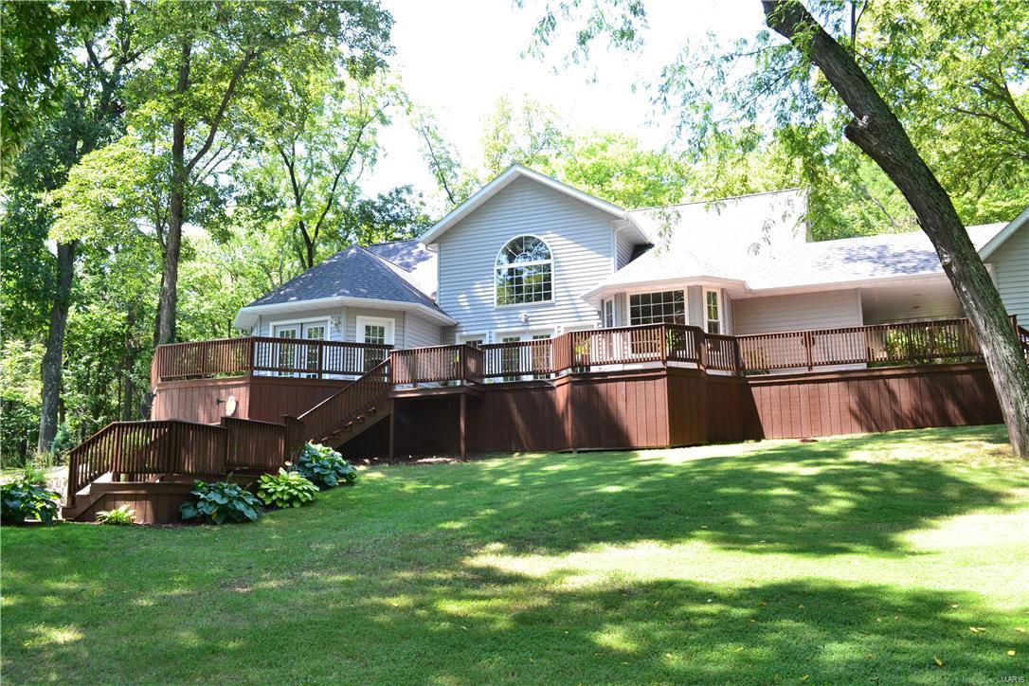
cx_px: 514
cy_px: 343
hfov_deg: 61.9
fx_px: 857
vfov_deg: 43.6
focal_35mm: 30
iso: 400
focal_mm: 20
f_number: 8
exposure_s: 1/80
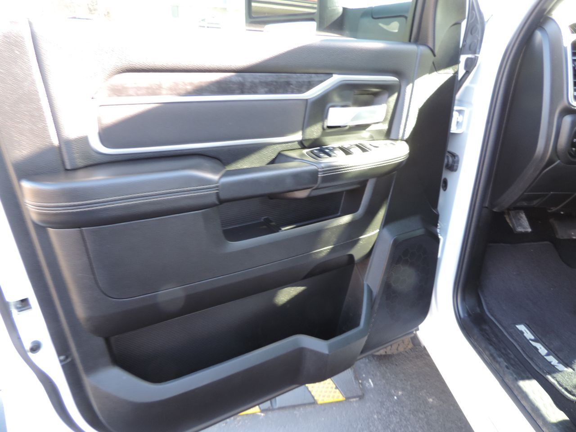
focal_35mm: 24
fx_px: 399
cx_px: 288
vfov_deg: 56.8
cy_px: 216
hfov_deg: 71.6
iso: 180
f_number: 3
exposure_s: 1/30
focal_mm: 4.3
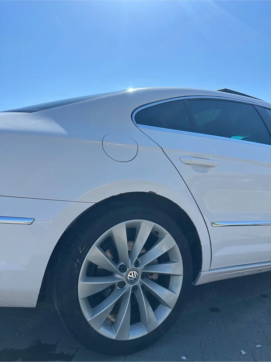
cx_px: 136
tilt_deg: +1.7
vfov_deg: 71.6
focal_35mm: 24
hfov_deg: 56.8
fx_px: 251
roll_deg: +0.7
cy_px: 181
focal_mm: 6.86
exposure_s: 1/4545
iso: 80
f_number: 1.78
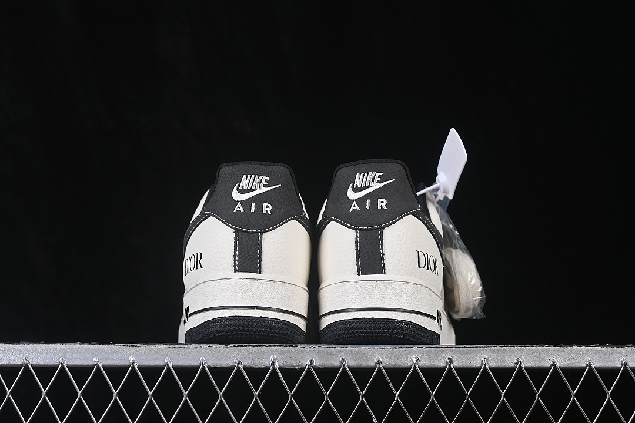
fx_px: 1323
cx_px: 318
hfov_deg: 27.0
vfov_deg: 18.2
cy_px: 212
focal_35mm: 75
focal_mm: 50
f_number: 8
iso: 160
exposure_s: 1/80
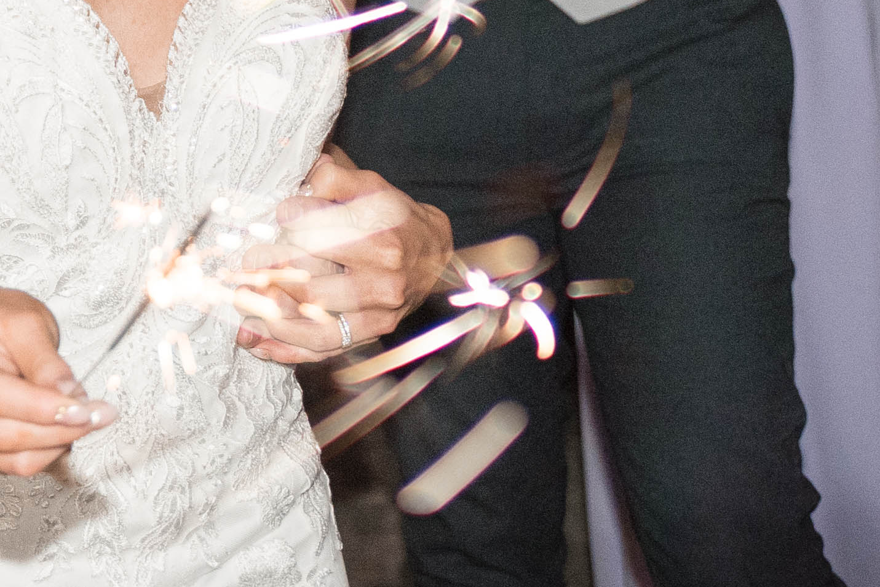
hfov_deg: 7.2
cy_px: -300
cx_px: -325
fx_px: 6868
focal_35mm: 281
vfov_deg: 4.9
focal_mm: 67
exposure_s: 1/250
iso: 2000
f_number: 2.8
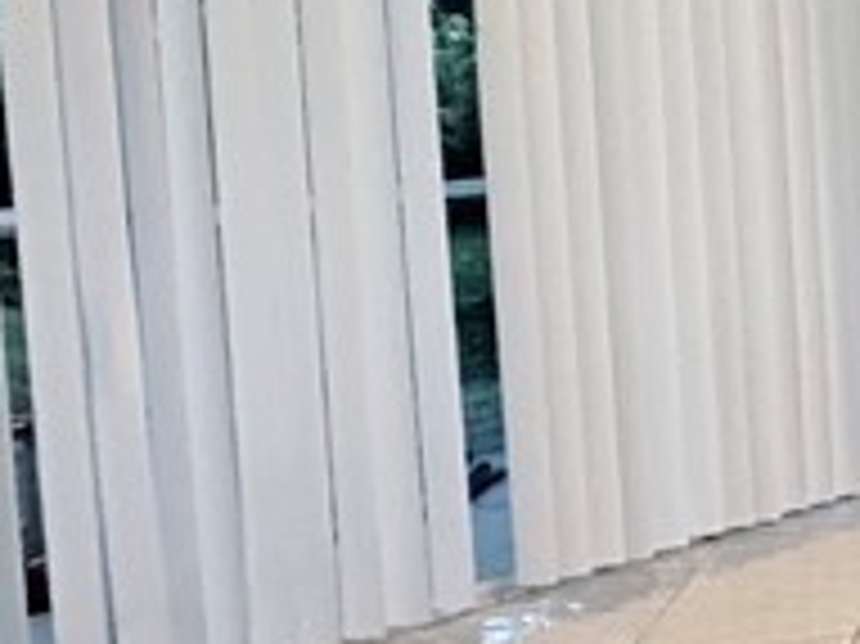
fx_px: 1862
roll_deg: +1.4
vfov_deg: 19.3
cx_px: 1828
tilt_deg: -3.6
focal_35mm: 75
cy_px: 81
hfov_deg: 17.0
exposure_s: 1/60
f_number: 2.2
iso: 500
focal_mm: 2.22
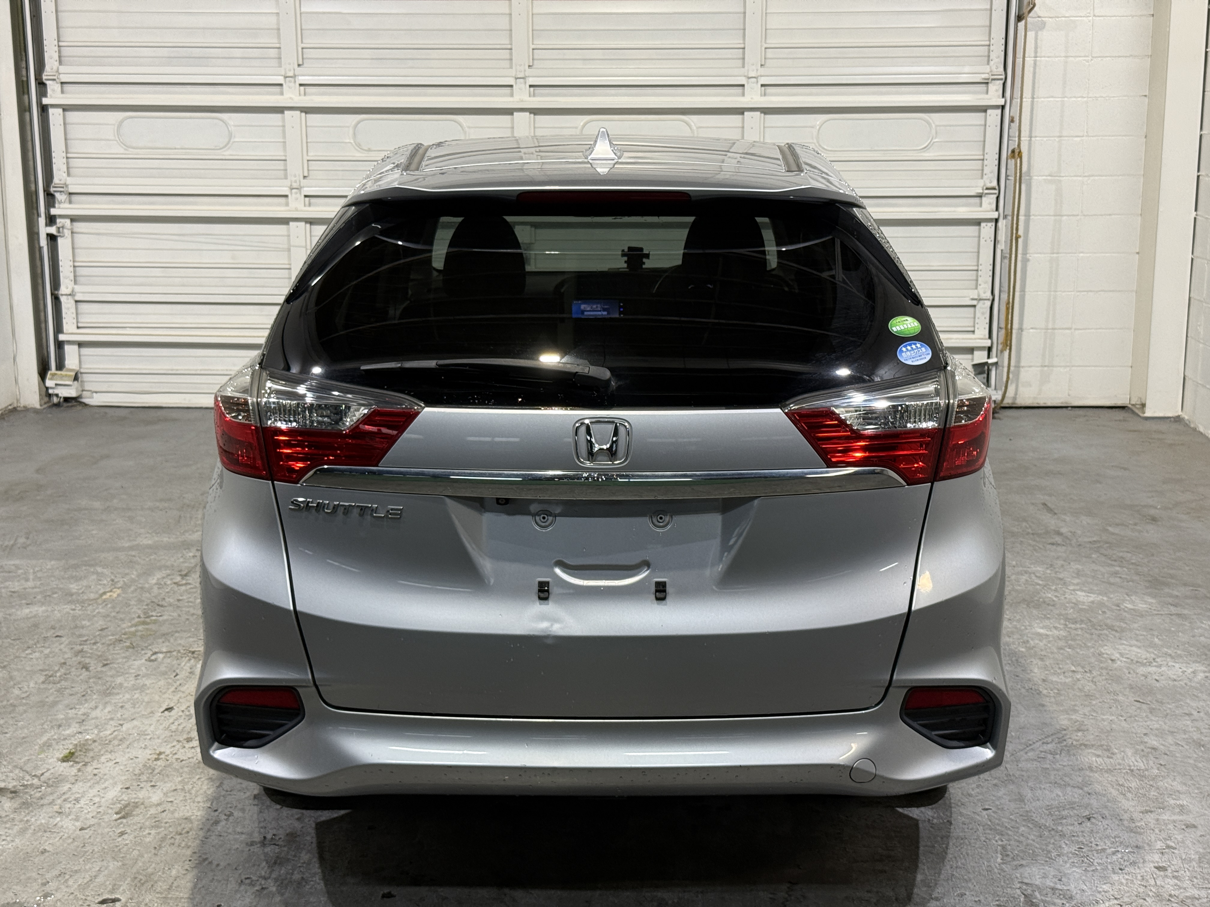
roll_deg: +0.0
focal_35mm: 48
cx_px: 605
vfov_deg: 30.3
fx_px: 1678
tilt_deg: -10.8
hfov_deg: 39.7
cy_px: 454
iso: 160
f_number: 1.78
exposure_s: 1/60
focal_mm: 6.76
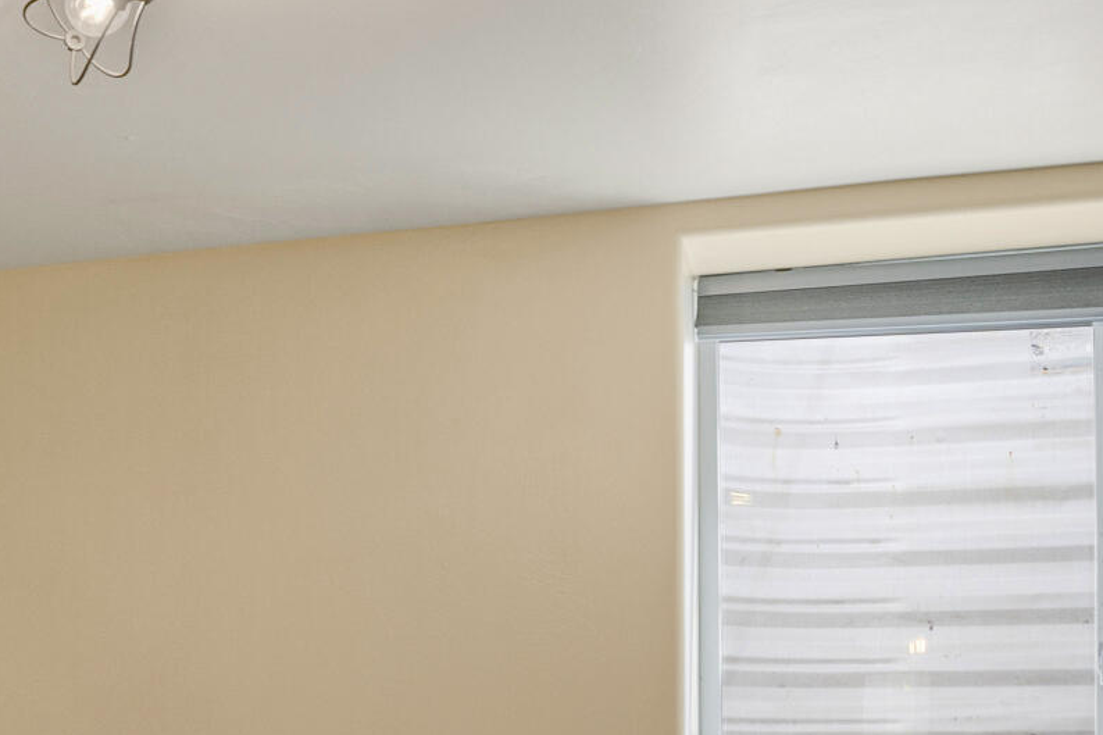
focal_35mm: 68
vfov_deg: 19.2
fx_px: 2083
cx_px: 0
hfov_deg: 27.9
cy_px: 807
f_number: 9
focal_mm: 18
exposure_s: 1/20
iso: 250
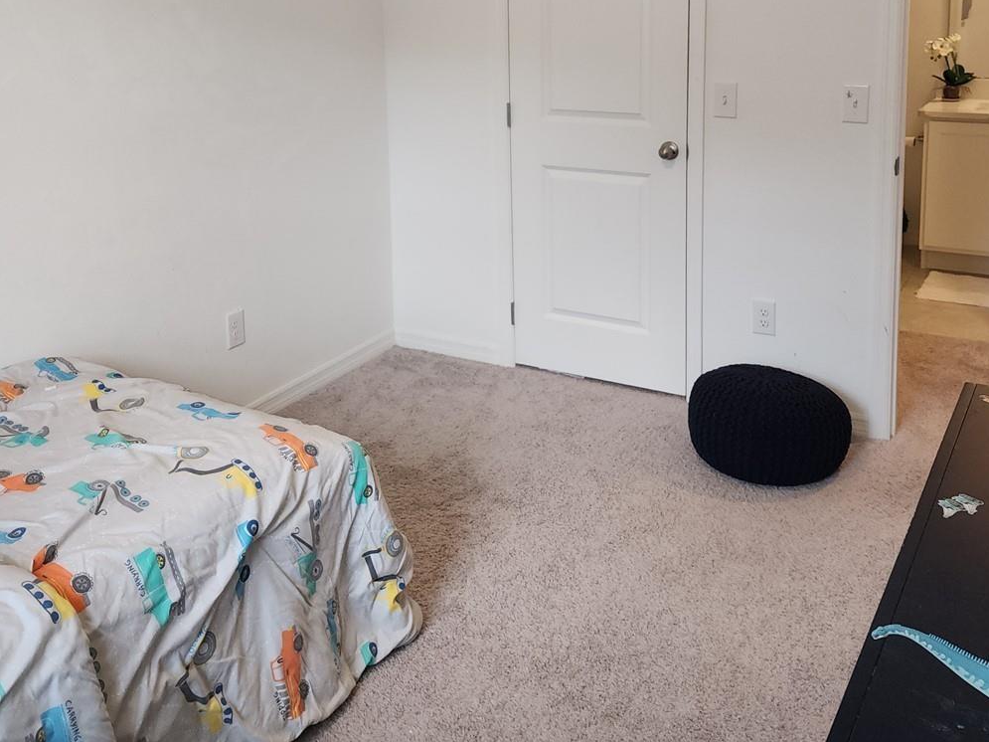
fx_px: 1057
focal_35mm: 37
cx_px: 460
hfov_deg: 50.1
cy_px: 162
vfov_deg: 37.4
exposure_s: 1/60
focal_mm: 6.4
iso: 80
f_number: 1.8
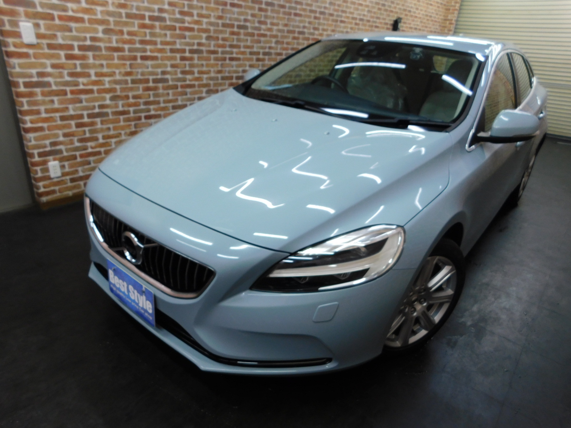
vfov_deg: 58.9
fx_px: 379
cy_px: 214
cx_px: 286
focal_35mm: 23
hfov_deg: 73.9
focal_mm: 4
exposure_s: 1/30
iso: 125
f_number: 3
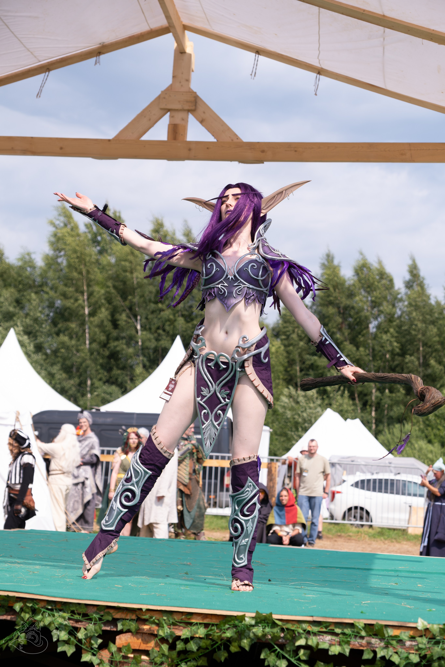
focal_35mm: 73
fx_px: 1353
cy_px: 334
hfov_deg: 18.7
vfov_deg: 27.7
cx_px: 222
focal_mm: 48.5
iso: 160
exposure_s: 1/1250
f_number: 4
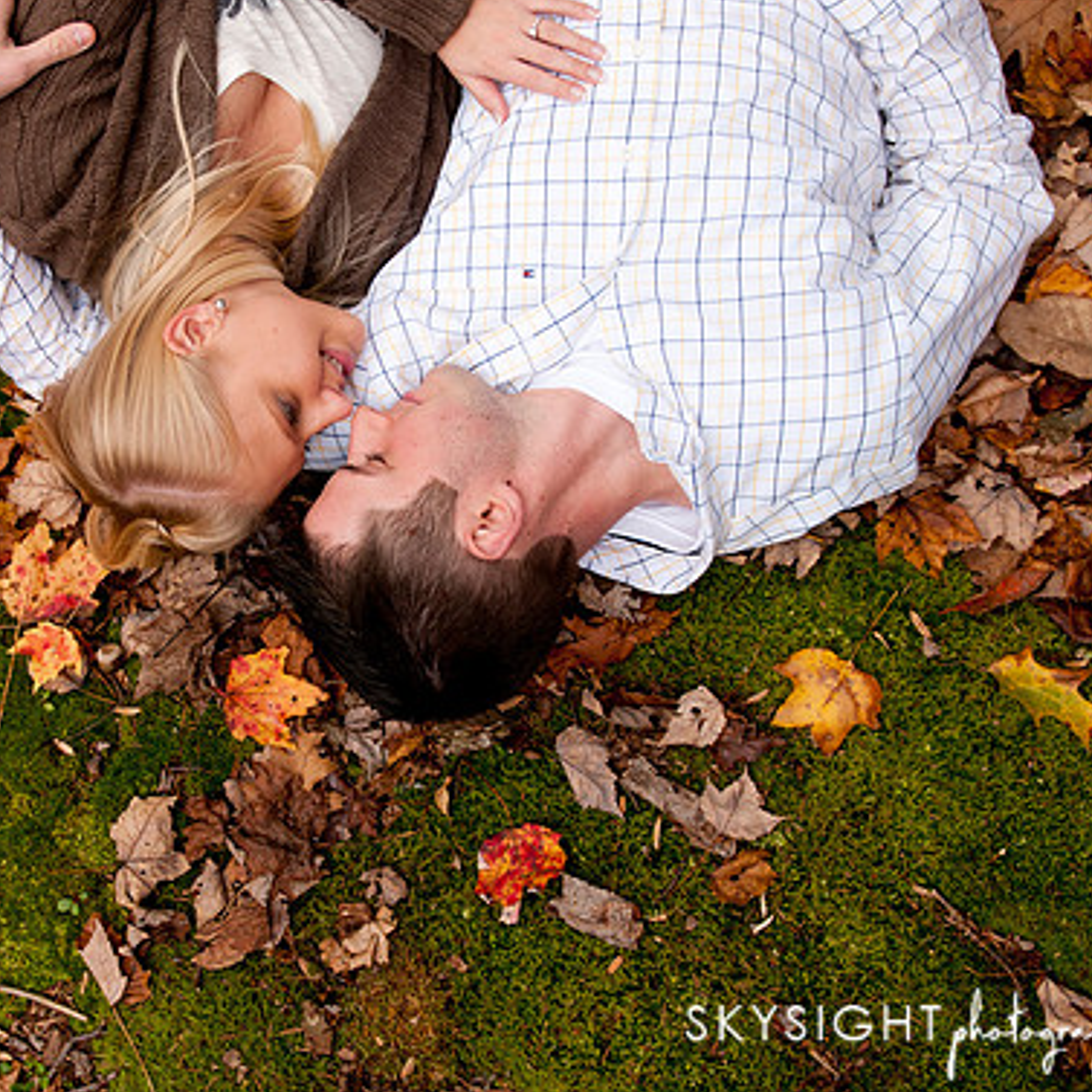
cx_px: 353
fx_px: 1677
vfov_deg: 36.1
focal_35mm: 47
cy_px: 537
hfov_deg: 35.7
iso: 200
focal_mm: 24
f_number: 2.8
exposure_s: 1/320
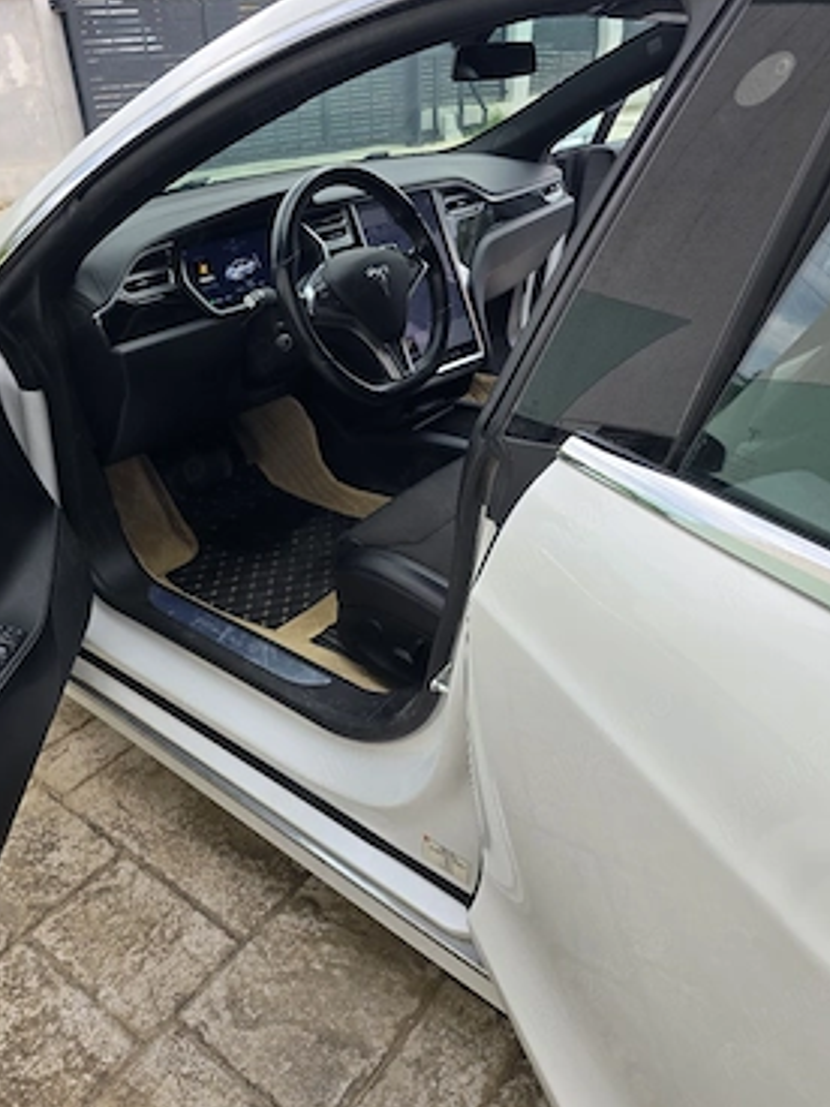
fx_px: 799
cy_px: 563
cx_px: 403
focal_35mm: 25
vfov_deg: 69.4
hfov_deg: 54.9
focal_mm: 6.3
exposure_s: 1/182
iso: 20
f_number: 1.7
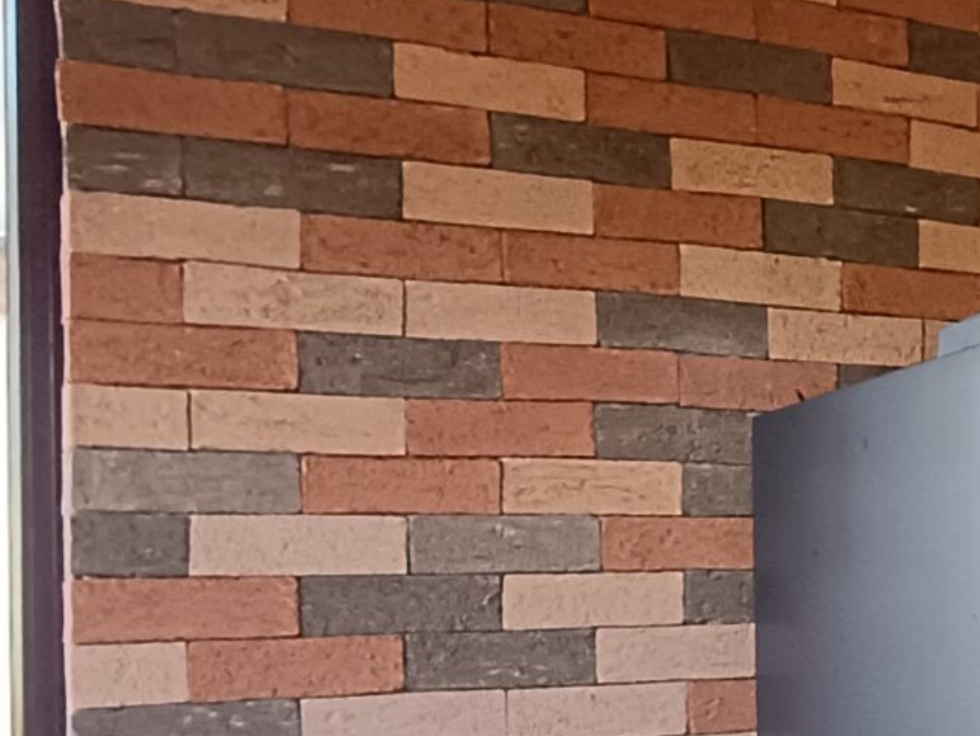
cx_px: 1244
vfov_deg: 22.9
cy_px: 620
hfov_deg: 26.5
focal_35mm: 63
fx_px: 1784
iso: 295
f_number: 2.2
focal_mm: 1.66
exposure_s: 1/100
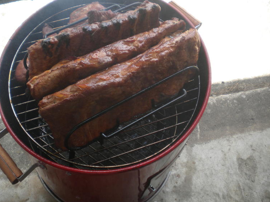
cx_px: 112
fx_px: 328
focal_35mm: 42
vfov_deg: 34.3
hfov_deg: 44.6
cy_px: 84
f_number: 3.1
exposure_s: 1/166
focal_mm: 6.3
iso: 80
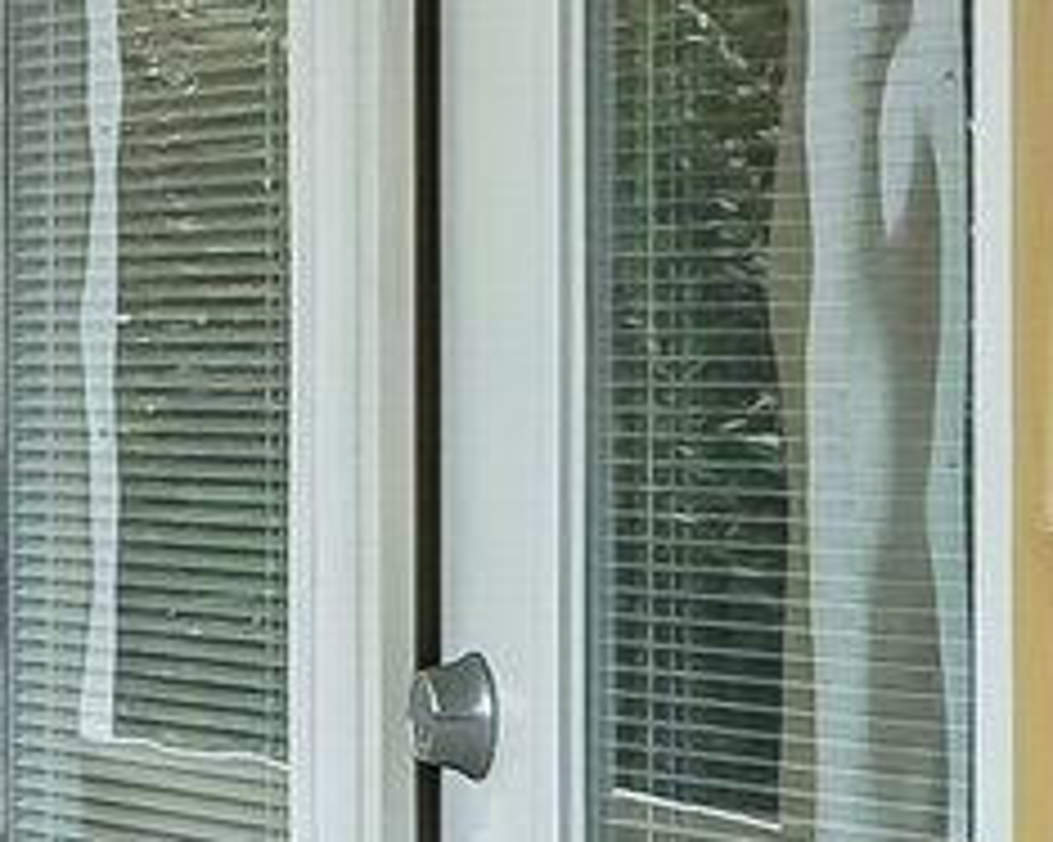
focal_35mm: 296
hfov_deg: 5.8
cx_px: -2678
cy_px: 295
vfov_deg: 5.2
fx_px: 9221
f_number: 11
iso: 100
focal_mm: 24
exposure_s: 1/6
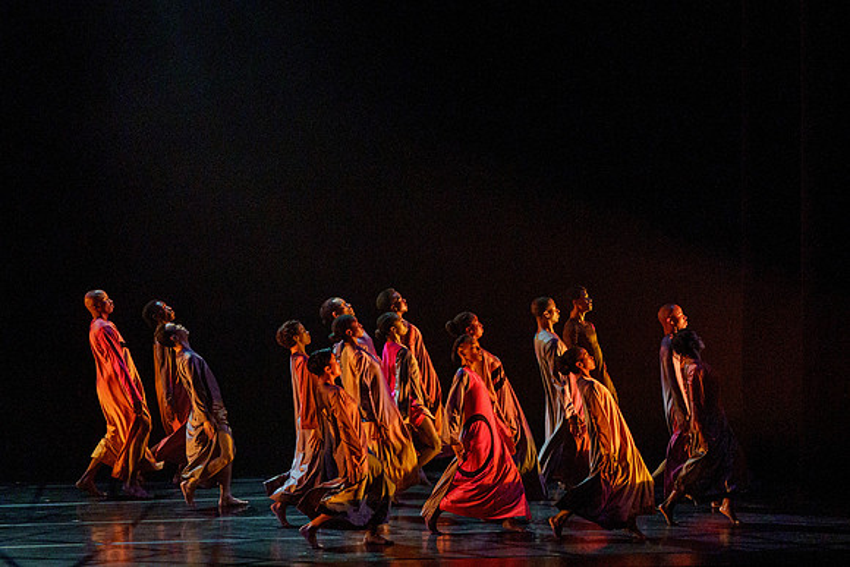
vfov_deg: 7.1
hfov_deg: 10.6
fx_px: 4571
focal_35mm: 194
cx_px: 464
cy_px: 223
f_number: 5.6
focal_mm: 143
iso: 6400
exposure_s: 1/250
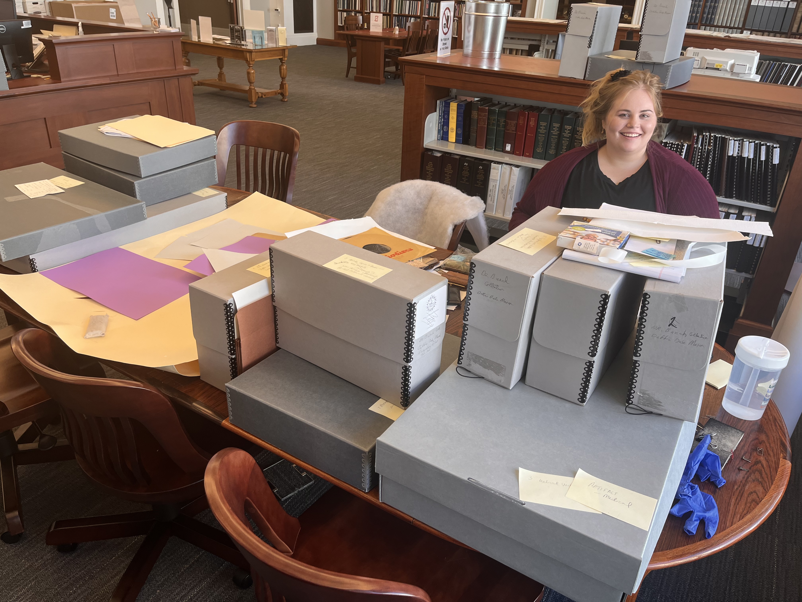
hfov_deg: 67.3
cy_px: 301
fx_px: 602
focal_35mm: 26
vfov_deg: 53.1
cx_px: 401
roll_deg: -4.3
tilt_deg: -27.5
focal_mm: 5.1
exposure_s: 1/120
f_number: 1.6
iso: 50
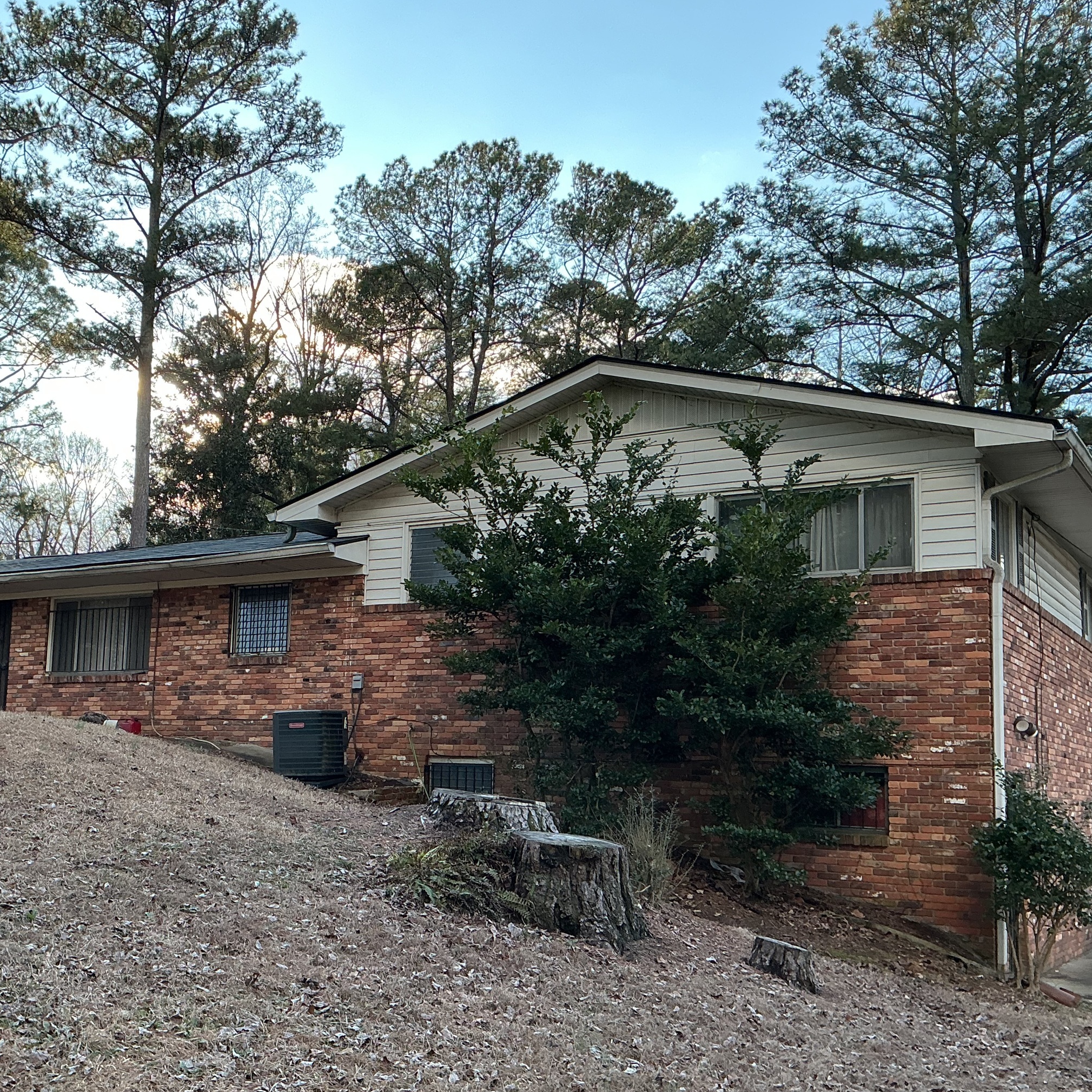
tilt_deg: +8.4
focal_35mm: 39
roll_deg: -1.4
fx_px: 1392
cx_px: 360
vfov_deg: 42.8
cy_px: 608
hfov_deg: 42.2
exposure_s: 1/262
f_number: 1.8
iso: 25
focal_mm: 3
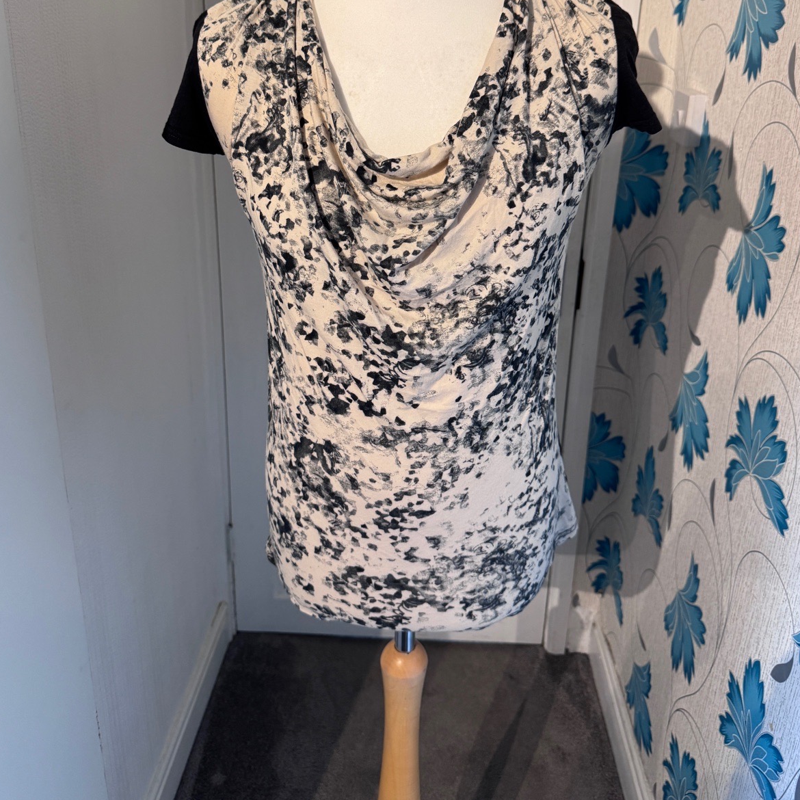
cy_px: 272
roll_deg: -1.0
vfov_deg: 54.6
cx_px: 395
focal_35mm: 29
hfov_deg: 55.6
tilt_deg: -18.8
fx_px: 758
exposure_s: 1/60
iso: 250
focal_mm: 6.76
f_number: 1.78
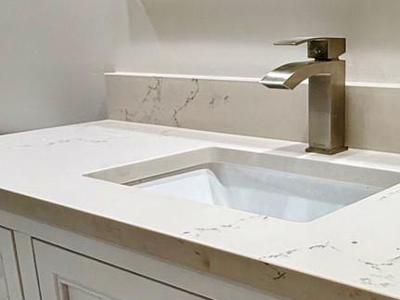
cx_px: 297
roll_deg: +0.6
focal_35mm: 52
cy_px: 216
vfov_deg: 27.7
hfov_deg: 36.0
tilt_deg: -15.9
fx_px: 601
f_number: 2.2
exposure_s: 1/120
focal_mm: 2.22
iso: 125
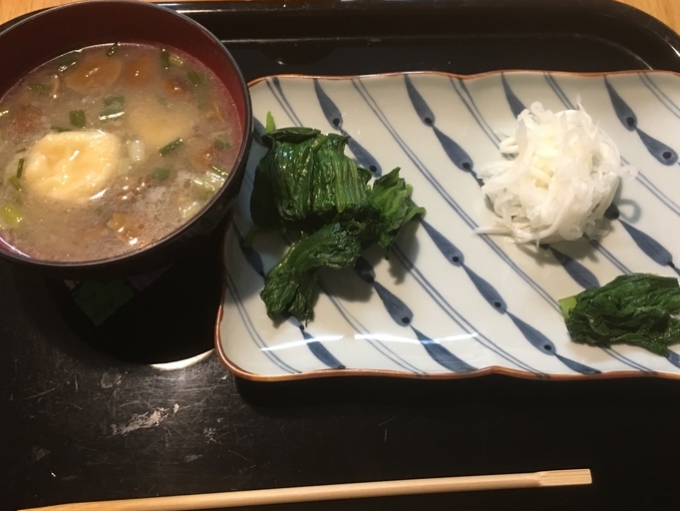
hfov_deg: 53.9
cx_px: 330
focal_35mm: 34
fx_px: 668
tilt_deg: -66.8
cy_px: 254
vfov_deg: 41.8
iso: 100
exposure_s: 1/8
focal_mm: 4.15
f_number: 2.2
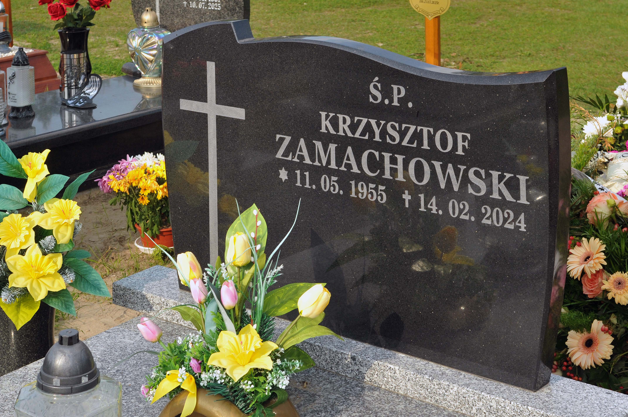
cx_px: 314
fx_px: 993
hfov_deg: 35.1
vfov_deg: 23.7
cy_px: 208
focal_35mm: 57
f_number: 8
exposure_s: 1/250
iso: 320
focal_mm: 38
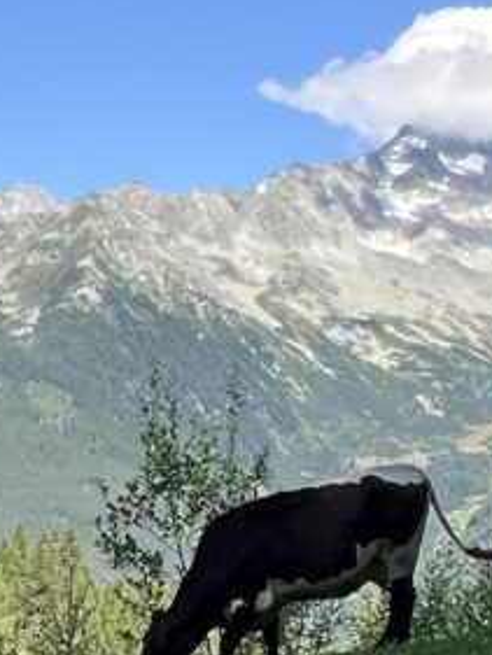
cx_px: -44
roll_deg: -1.5
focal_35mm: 93
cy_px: 672
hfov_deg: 15.5
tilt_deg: -4.5
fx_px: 1761
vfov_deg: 20.3
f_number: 2.2
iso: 40
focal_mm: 2.22
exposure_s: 1/861
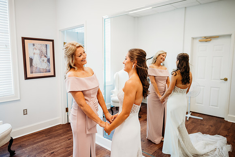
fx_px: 157
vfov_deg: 53.2
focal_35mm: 24
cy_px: 78
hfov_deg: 73.7
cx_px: 118
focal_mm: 24
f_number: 2.5
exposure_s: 1/160
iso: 320
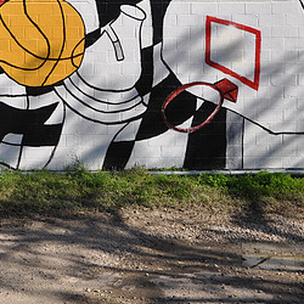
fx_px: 646
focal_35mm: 65
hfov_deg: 25.7
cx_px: 30
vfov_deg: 26.1
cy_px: 72
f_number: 7.1
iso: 200
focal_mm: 22
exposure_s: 1/200
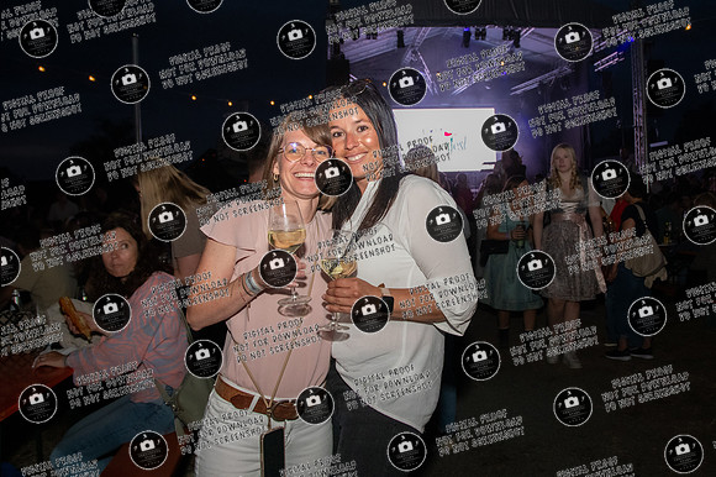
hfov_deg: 64.0
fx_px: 569
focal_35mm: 29
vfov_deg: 45.3
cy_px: 204
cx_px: 410
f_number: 4
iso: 1600
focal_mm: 17
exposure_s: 1/640
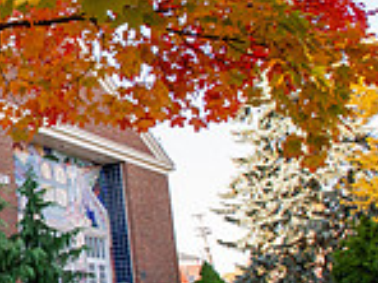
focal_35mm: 64
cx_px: -174
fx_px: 699
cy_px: 182
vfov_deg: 22.9
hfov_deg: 24.3
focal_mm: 17
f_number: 5
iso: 320
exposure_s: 1/250
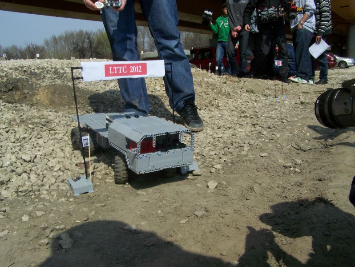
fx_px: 390
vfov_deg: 37.8
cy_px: 134
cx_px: 178
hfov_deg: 48.9
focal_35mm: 38
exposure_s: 1/800
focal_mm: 6.3
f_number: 5.6
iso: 80
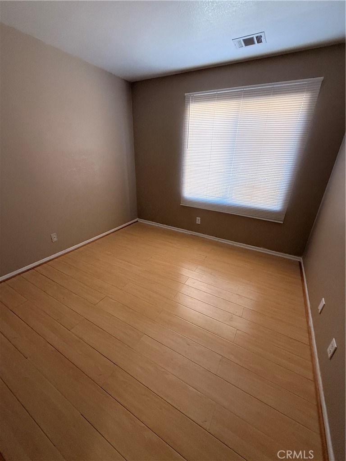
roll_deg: -1.9
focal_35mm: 14
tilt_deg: -23.0
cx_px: 173
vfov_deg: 102.1
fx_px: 187
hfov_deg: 85.7
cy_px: 230
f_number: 2.2
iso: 400
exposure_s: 1/86
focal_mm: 2.22
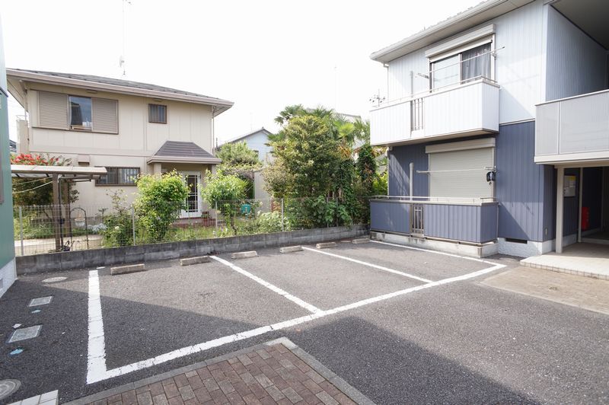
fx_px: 406
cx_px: 304
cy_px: 202
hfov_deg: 73.8
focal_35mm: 24
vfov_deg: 53.1
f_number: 6.3
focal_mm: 16
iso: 100
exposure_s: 1/80
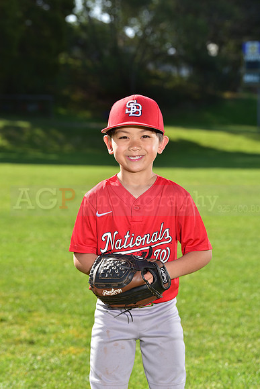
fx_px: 1137
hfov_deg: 13.0
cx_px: 130
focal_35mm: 105
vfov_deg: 19.5
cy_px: 194
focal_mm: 105
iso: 100
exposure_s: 1/250
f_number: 5.6
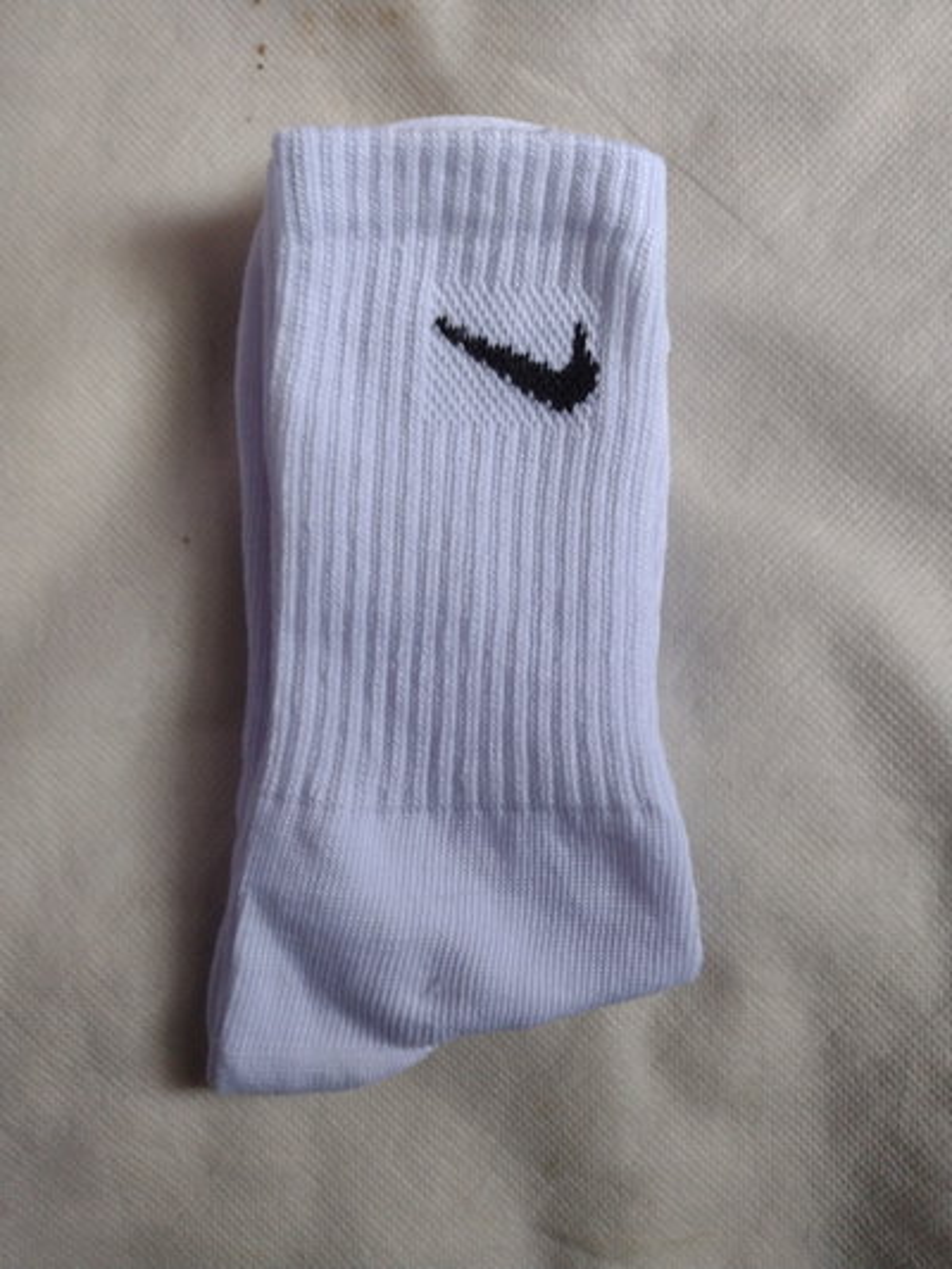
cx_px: 476
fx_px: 990
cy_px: 634
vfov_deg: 65.3
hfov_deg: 51.4
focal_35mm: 27
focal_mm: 4.71
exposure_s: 1/50
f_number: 1.7
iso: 253
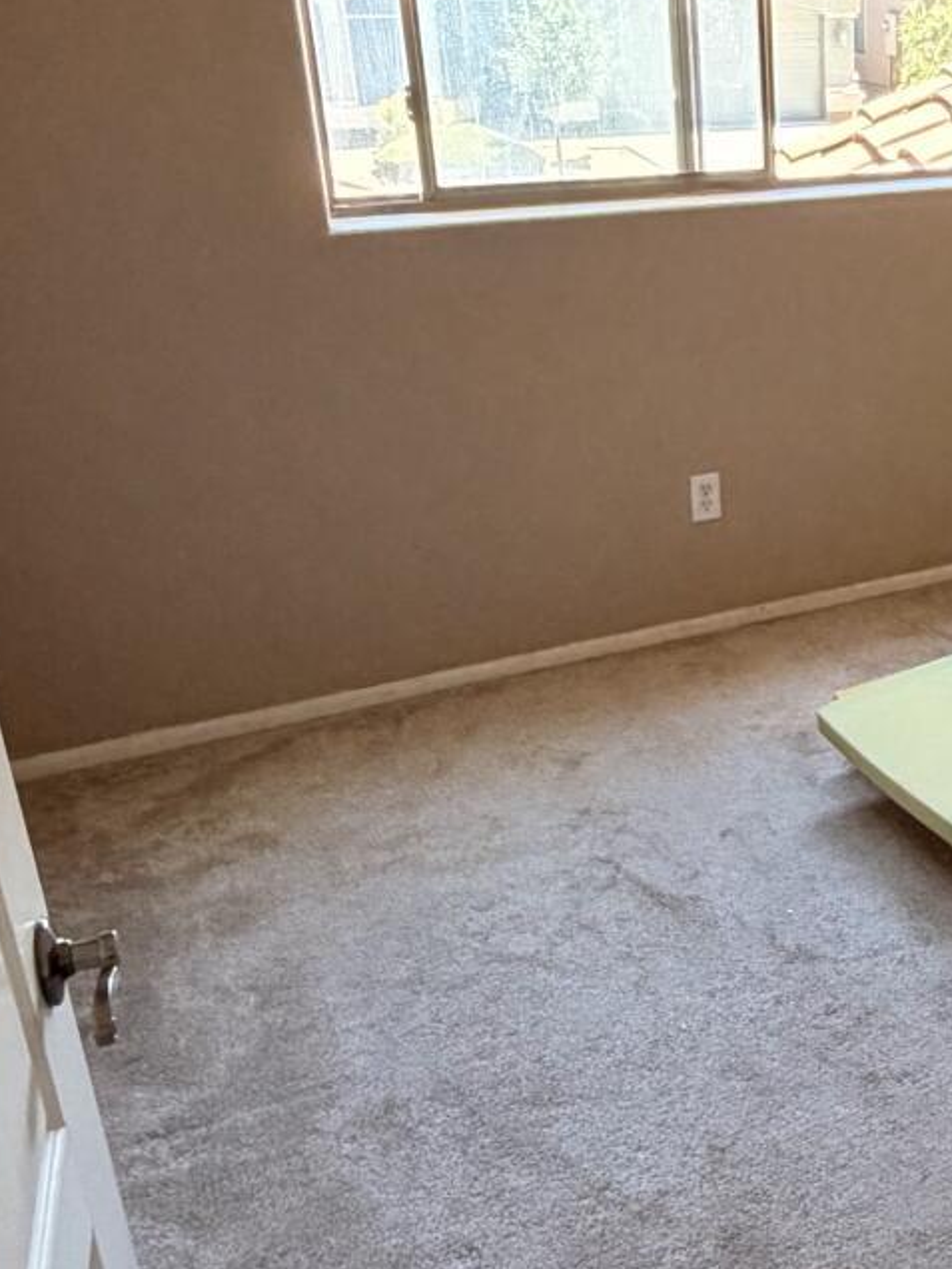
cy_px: 559
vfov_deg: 42.9
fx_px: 1613
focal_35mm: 44
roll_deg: -2.9
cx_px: 1114
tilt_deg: -22.0
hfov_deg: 28.9
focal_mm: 2.22
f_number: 2.2
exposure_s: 1/82
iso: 320
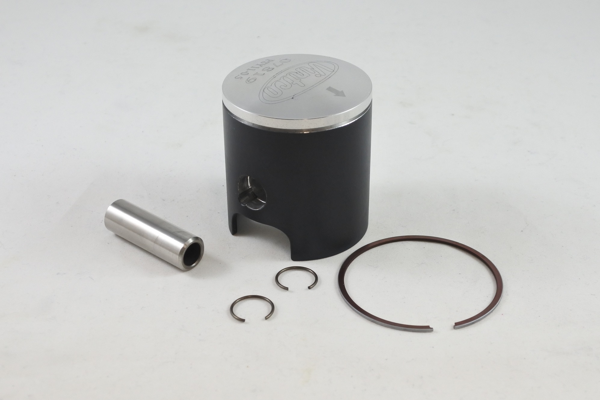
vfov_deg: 33.4
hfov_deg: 48.5
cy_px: 200
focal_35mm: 40
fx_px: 667
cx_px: 300
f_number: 4.2
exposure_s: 1/125
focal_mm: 15
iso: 400
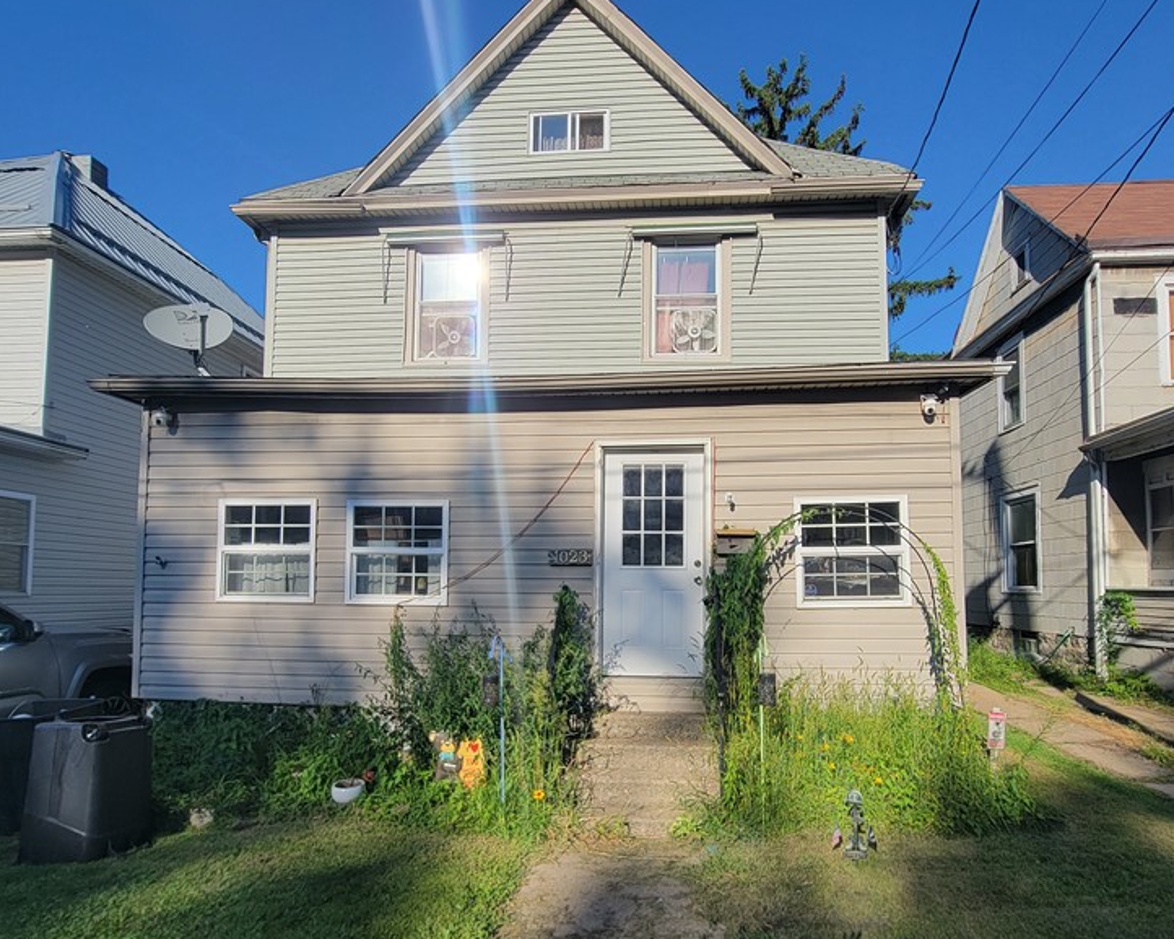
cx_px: 620
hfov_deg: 86.3
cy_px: 527
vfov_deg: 73.5
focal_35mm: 18
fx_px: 625
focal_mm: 2.2
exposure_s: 1/1376
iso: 50
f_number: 2.2
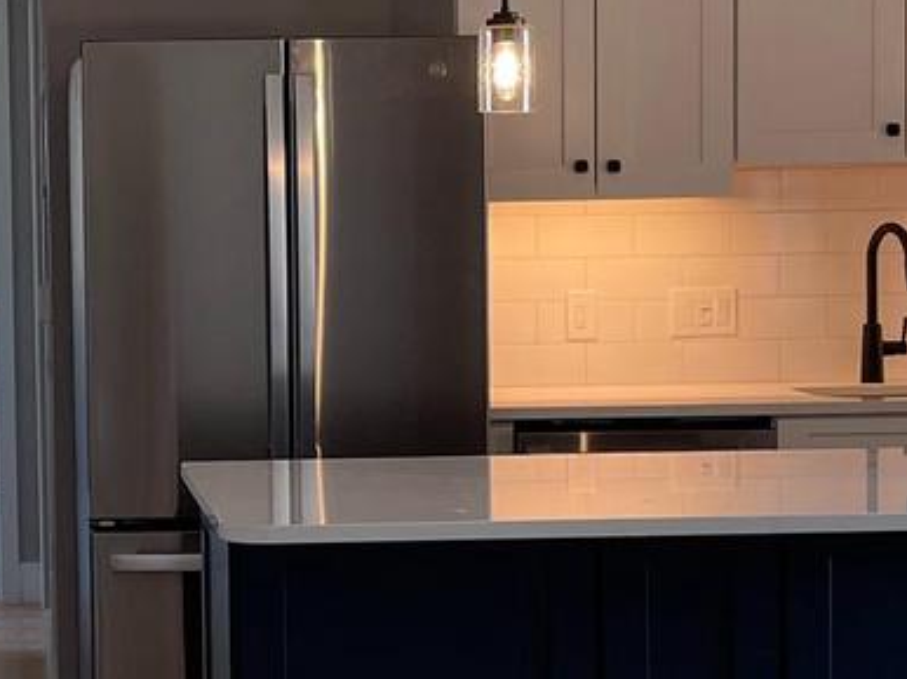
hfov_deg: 19.9
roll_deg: +0.8
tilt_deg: -3.0
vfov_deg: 15.2
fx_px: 2540
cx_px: 117
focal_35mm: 97
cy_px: 392
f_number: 1.6
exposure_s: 1/111
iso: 125
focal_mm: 4.2
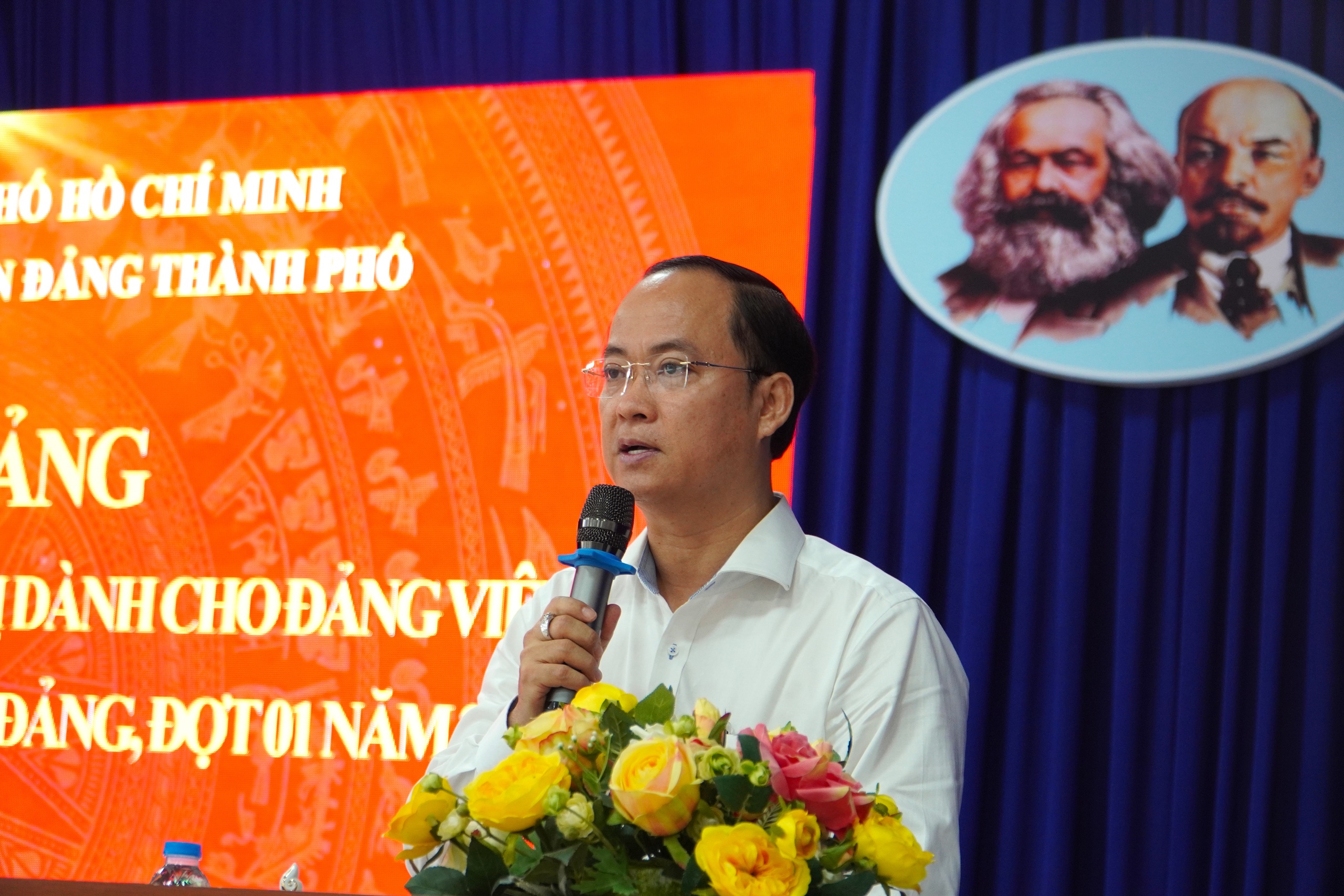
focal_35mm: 84
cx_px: 672
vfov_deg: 16.3
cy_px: 448
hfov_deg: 24.2
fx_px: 3136
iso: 1000
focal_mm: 56
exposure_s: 1/100
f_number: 4
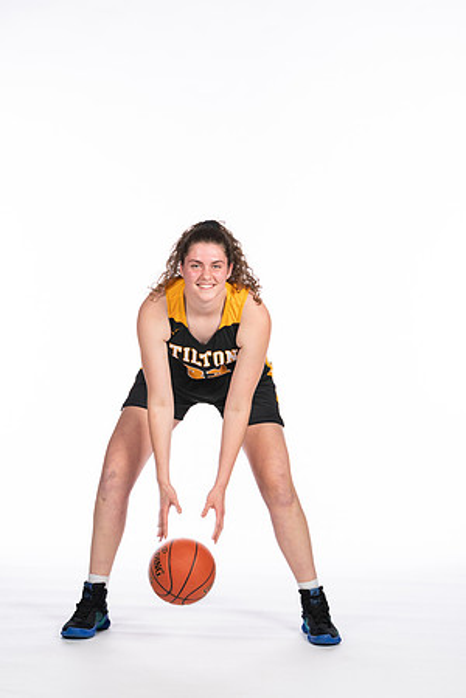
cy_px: 349
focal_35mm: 105
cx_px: 233
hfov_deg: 13.0
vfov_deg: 19.5
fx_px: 2039
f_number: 5
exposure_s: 1/100
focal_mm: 70
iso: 100
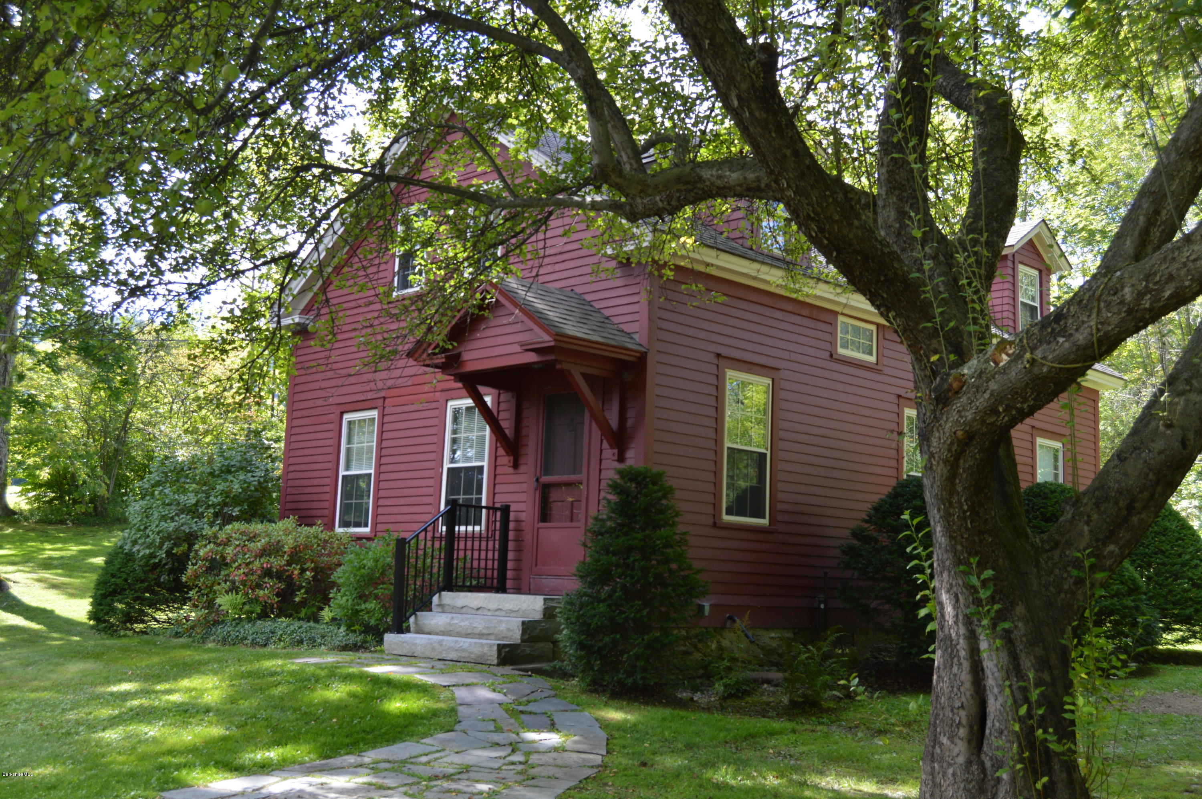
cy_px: 400
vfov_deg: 34.1
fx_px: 1301
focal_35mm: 39
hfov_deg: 49.6
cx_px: 601
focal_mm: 26
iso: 220
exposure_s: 1/125
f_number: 5.6
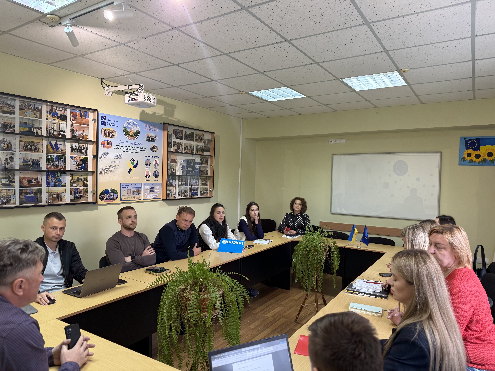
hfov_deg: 71.6
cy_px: 186
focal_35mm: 24
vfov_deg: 56.8
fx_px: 343
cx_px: 248
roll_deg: -0.4
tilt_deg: -2.0
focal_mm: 6.76
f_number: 1.78
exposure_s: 1/50
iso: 100
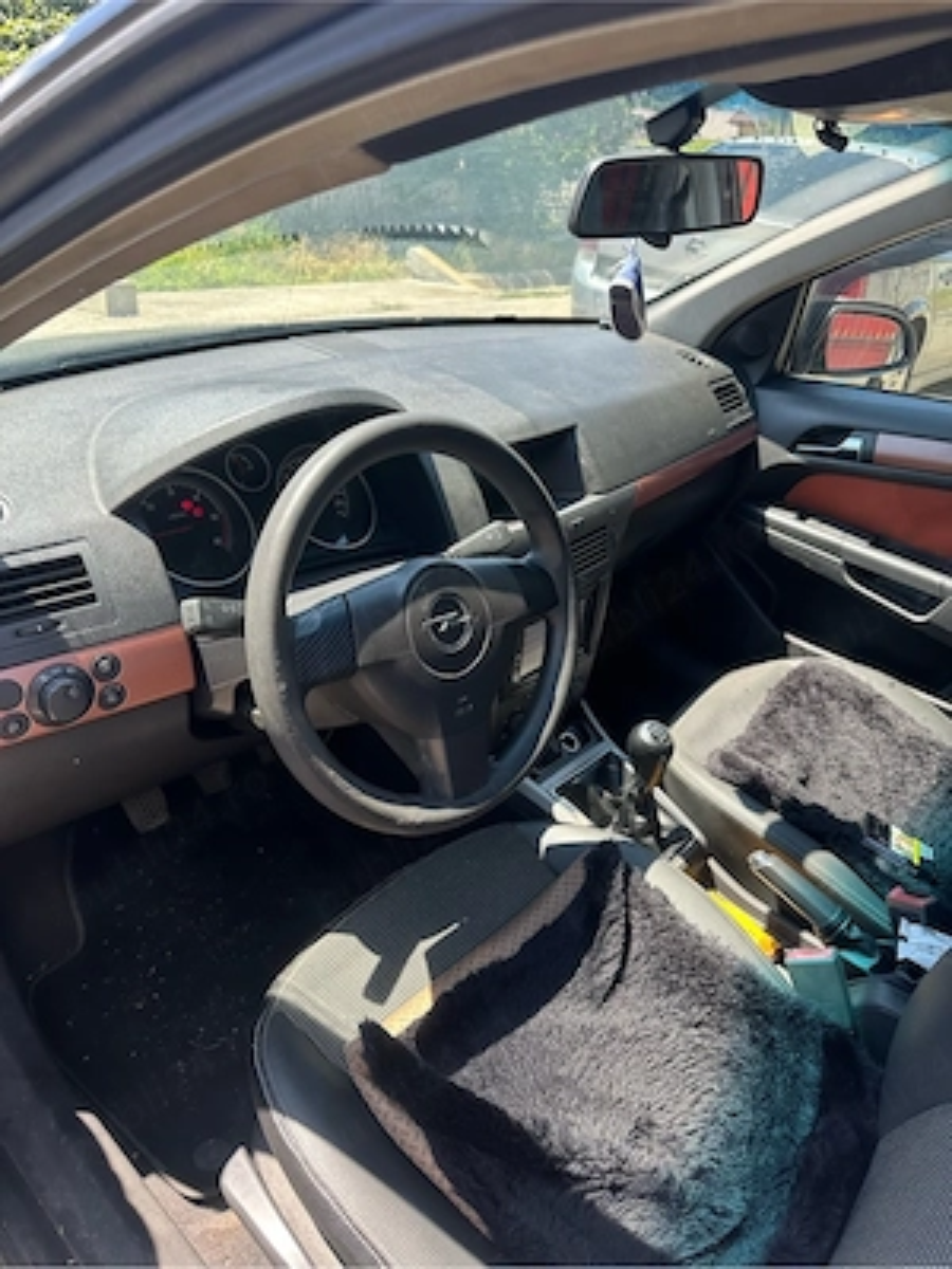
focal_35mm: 24
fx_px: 880
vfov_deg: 71.6
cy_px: 634
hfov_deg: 56.8
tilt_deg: -26.6
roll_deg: -4.6
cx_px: 476
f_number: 1.78
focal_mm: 6.86
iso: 80
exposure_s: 1/469
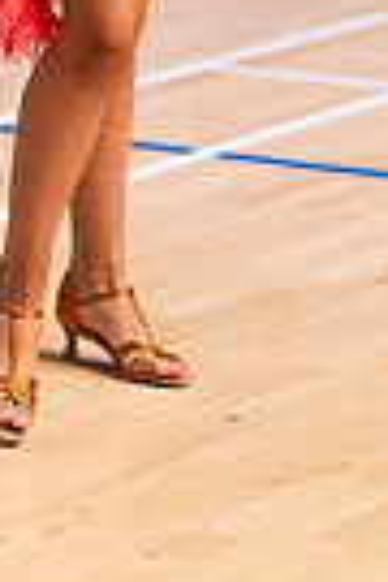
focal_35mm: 284
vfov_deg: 7.1
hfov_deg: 4.8
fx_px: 4591
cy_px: -293
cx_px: 54
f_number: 1.8
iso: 2500
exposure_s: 1/1000
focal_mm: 85
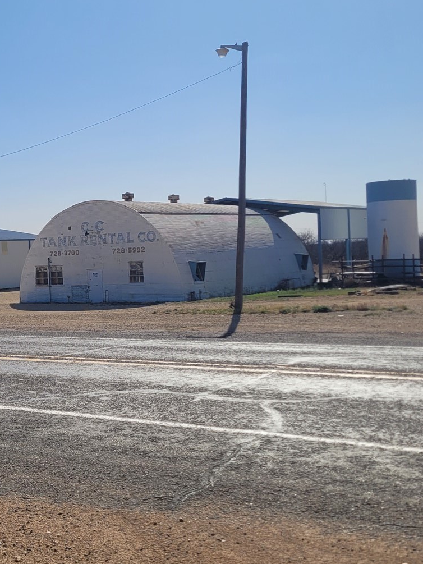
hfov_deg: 26.9
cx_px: 73
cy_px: 264
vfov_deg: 36.2
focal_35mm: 53
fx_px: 863
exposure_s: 1/5445
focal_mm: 5.4
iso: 40
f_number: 1.8
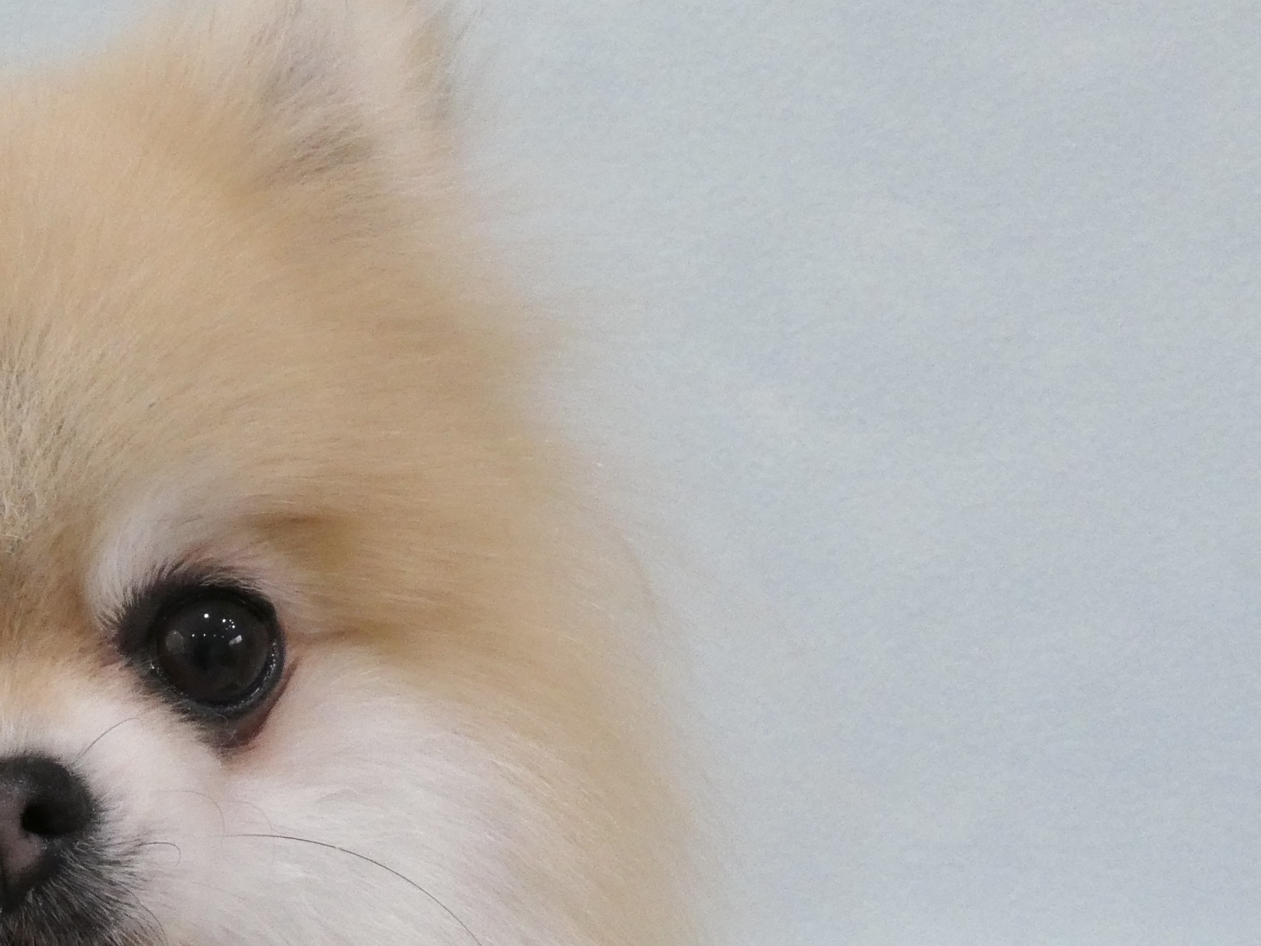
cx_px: -69
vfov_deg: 10.2
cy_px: 640
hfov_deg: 13.3
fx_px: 5319
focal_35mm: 146
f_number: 4.4
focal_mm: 11.7
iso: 500
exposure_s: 1/80
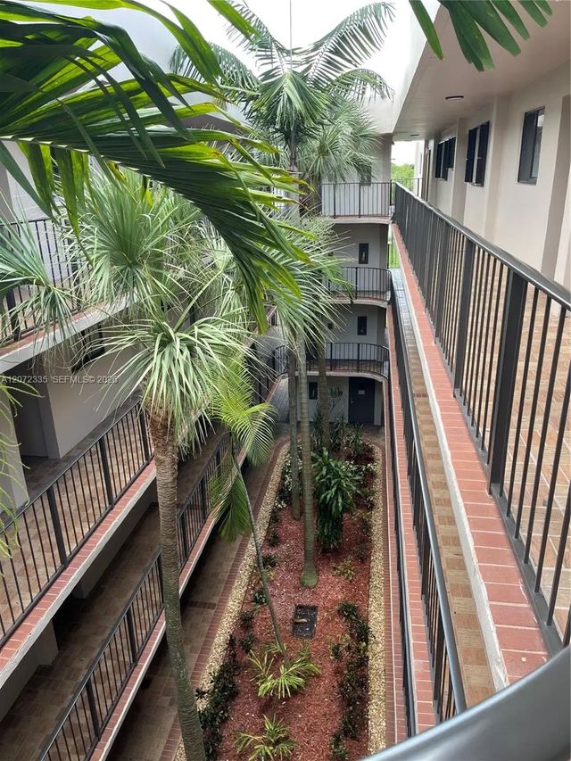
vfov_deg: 67.3
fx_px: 572
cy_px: 380
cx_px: 286
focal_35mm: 26
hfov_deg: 53.1
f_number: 1.6
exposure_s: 1/215
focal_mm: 5.1
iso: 32
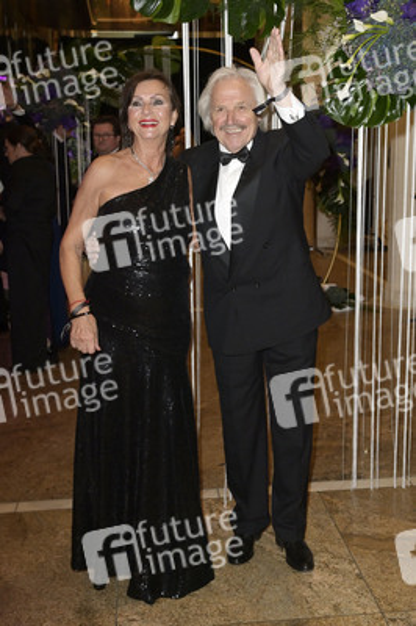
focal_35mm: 42
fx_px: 729
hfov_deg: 31.8
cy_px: 313
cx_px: 208
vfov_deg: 46.4
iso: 2500
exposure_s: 1/200
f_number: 5.6
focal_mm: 42
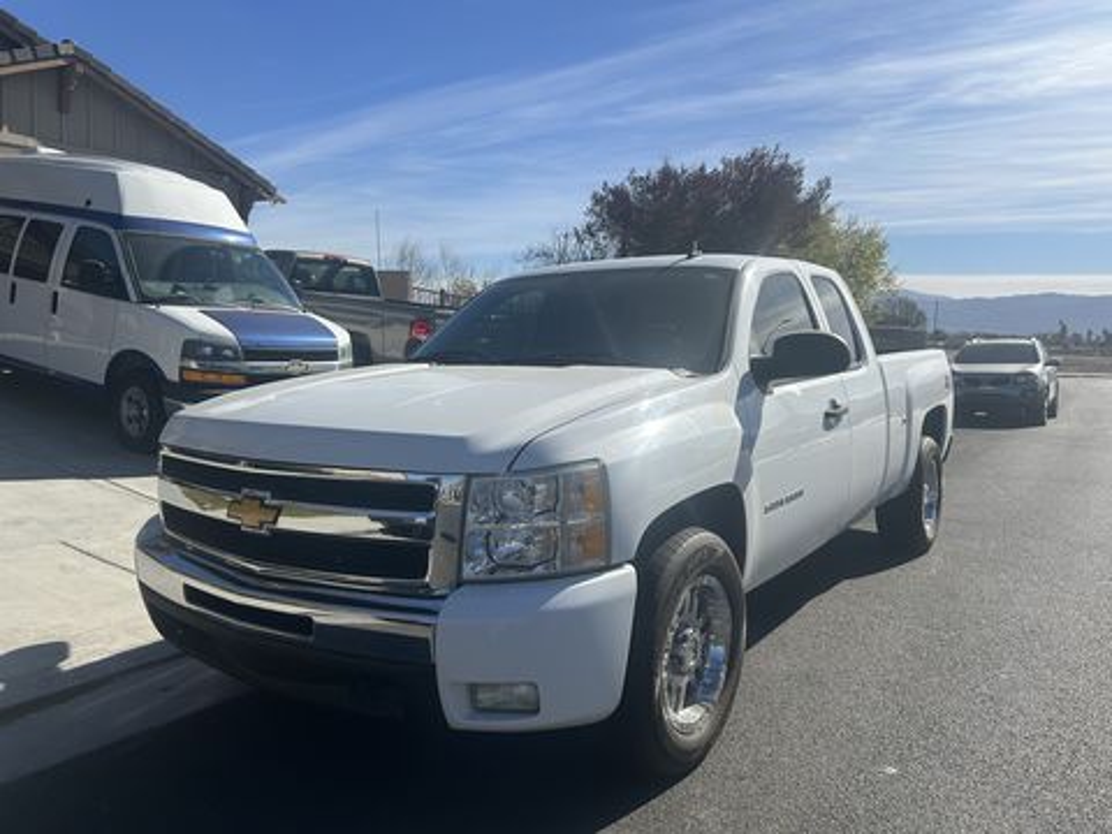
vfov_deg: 53.1
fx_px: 835
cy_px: 417
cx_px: 556
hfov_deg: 67.3
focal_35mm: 26
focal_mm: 5.7
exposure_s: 1/6211
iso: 50
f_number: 1.5
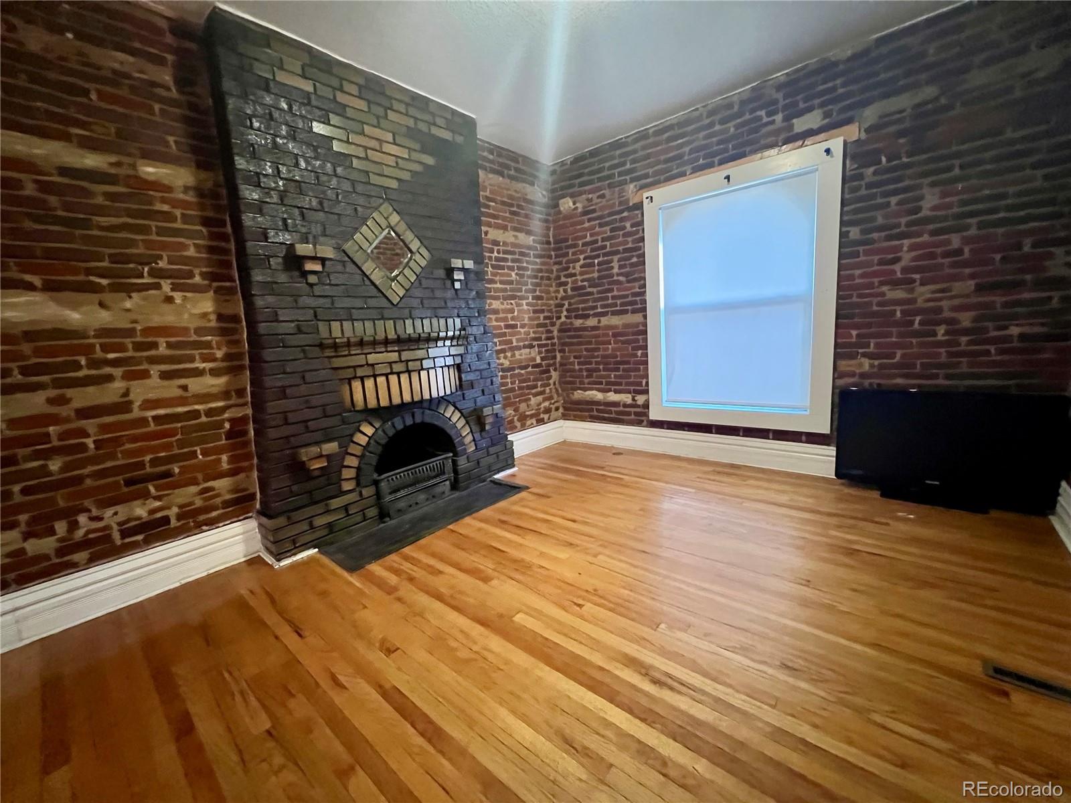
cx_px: 536
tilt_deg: -9.0
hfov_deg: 106.2
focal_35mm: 13
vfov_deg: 89.9
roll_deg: +4.1
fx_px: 402
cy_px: 402
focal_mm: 1.57
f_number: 1.8
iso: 1000
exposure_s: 1/60
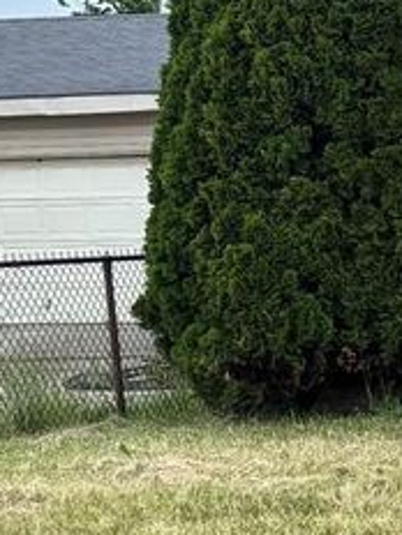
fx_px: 2369
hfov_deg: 8.5
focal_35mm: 153
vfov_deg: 12.9
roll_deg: +0.9
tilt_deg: -4.5
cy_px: 379
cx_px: 1097
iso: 50
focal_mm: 5.96
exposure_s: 1/1362
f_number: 1.6
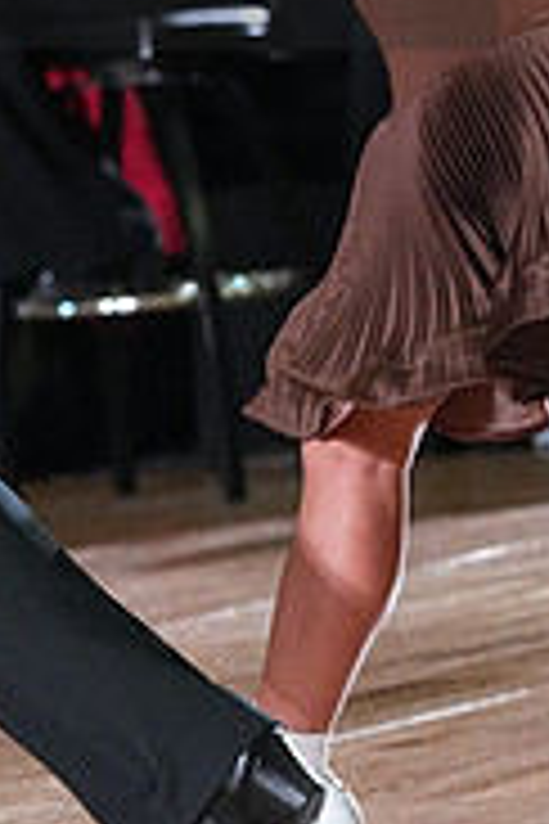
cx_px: -119
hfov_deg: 3.2
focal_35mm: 428
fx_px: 9790
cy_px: -99
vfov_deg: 4.8
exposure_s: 1/400
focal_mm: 135
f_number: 5
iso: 8000
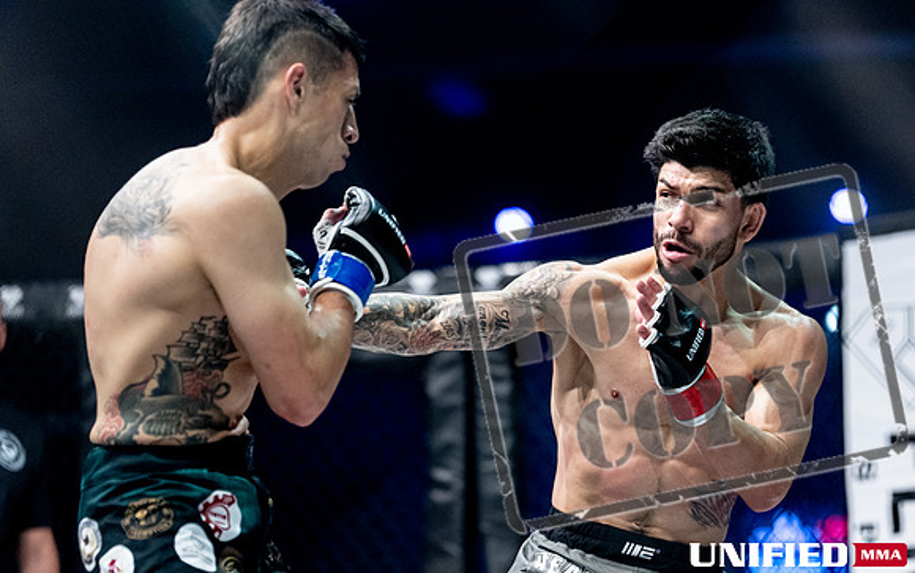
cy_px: 373
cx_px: 584
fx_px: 3127
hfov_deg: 16.6
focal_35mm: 125
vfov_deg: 10.5
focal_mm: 93
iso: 3200
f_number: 2
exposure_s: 1/1250
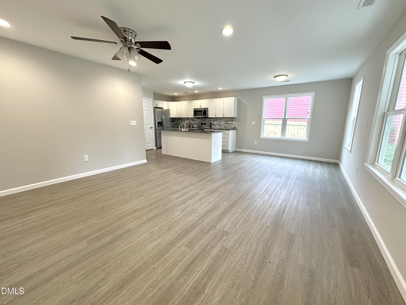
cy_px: 152
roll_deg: -0.7
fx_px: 164
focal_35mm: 14
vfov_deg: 85.7
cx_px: 203
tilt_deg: -10.9
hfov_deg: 102.1
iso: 200
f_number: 2.2
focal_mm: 2.22
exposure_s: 1/120
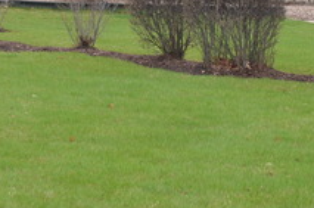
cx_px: 175
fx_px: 1801
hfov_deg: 10.0
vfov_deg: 6.5
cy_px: -68
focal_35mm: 207
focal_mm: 46
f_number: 6.7
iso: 320
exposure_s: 1/180
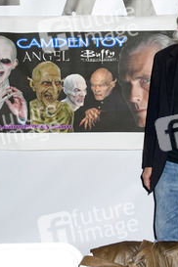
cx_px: 117
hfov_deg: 32.4
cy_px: 79
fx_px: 304
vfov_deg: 46.3
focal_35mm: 41
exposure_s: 1/320
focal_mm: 28
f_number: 4
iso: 400
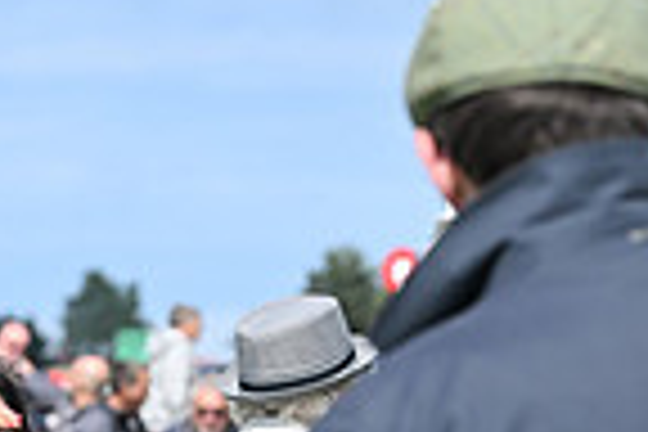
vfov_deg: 2.8
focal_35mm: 485
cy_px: 776
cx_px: -50
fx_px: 8729
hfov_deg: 4.2
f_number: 5.6
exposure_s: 1/2500
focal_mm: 120
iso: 500
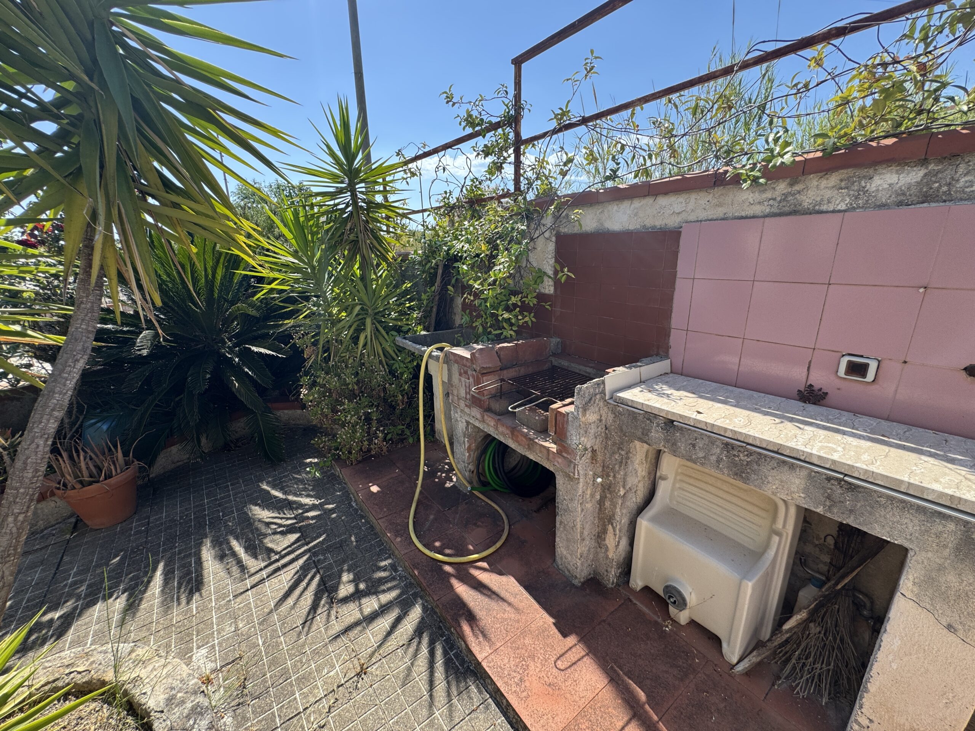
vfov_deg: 85.7
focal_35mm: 14
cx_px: 488
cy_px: 366
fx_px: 394
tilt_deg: -16.0
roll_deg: +1.8
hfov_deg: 102.1
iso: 40
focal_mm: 2.22
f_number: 2.2
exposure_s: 1/533
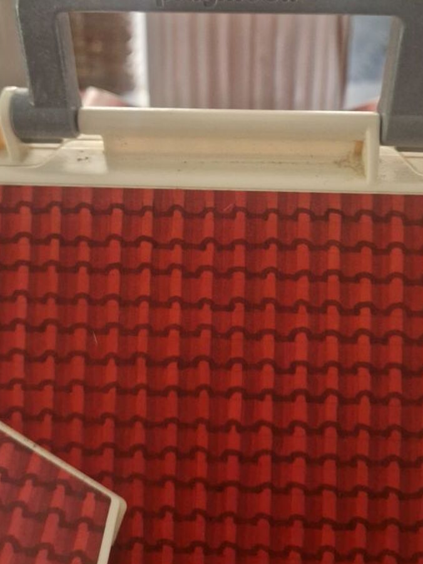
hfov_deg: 41.7
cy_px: 206
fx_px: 554
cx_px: 228
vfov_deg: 53.3
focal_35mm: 34
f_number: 1.8
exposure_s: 1/100
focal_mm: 5.4
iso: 800
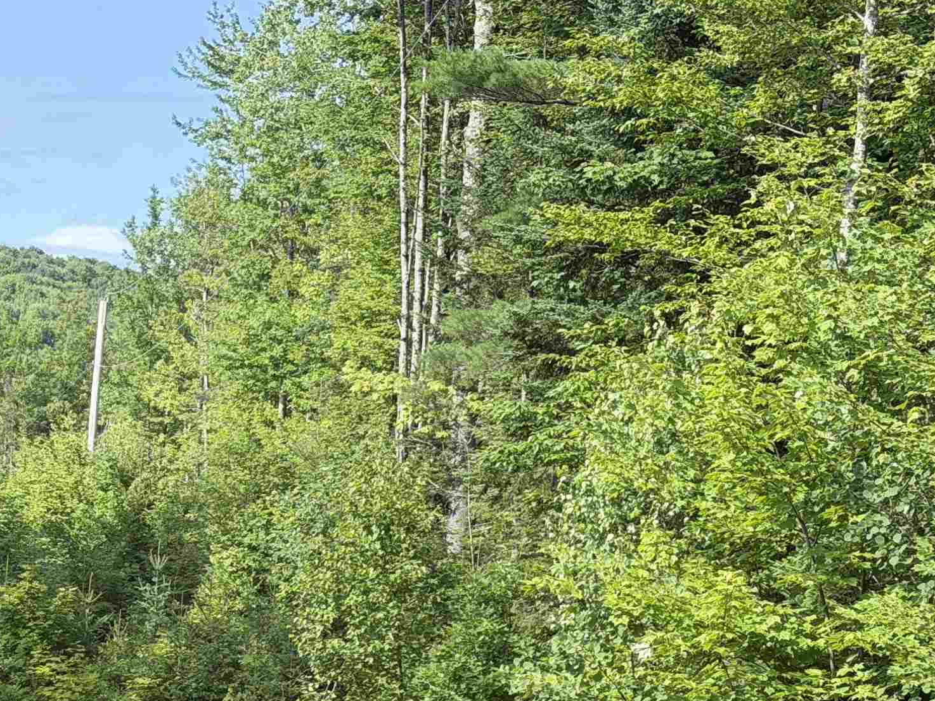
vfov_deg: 14.7
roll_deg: -3.2
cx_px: 168
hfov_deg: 19.4
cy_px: 563
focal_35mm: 100
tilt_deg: -2.1
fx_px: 2701
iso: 100
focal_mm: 6.76
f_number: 1.78
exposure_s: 1/1715
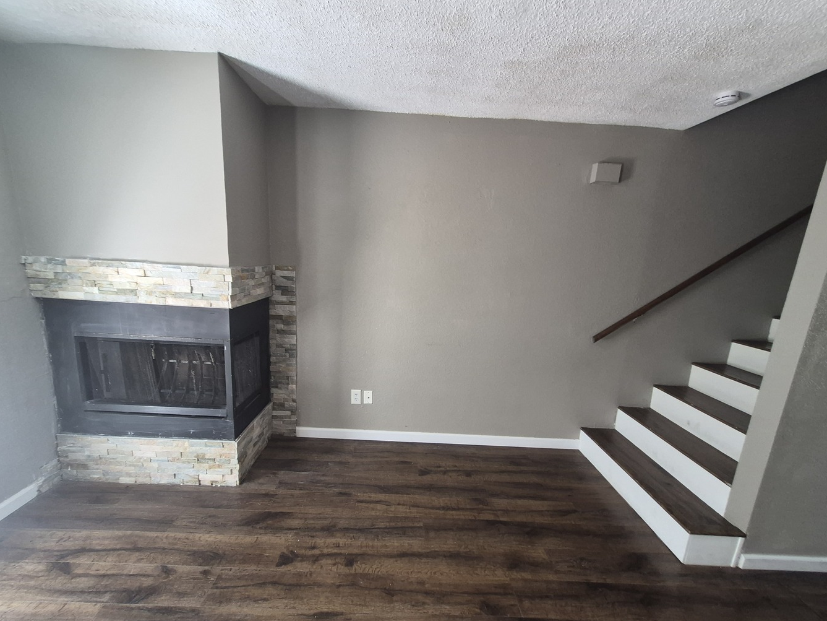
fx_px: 334
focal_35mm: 14
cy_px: 331
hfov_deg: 102.1
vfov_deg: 85.6
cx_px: 409
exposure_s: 1/60
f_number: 2.2
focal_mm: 1.74
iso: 250
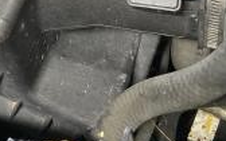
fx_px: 714
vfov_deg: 9.4
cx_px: 82
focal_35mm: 116
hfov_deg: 17.9
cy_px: -255
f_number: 1.7
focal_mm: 6.3
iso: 800
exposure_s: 1/60
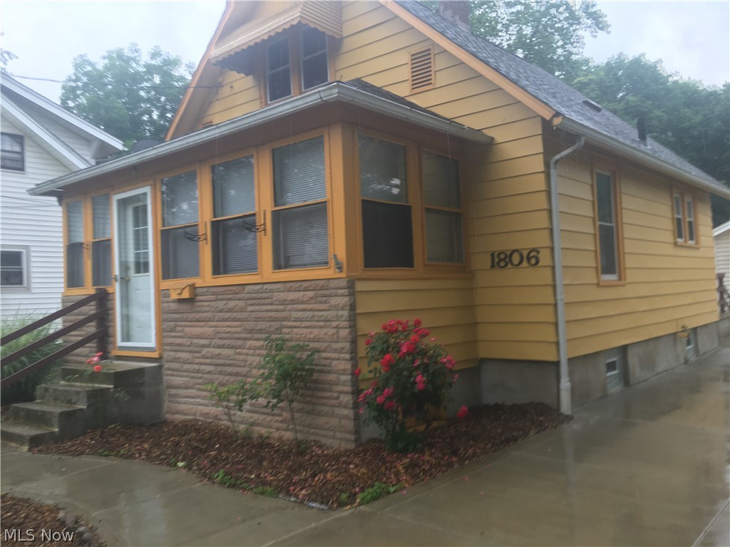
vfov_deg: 48.2
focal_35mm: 29
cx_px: 365
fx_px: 612
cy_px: 274
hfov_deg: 61.7
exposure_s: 1/60
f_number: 2.2
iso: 25
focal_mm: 4.15
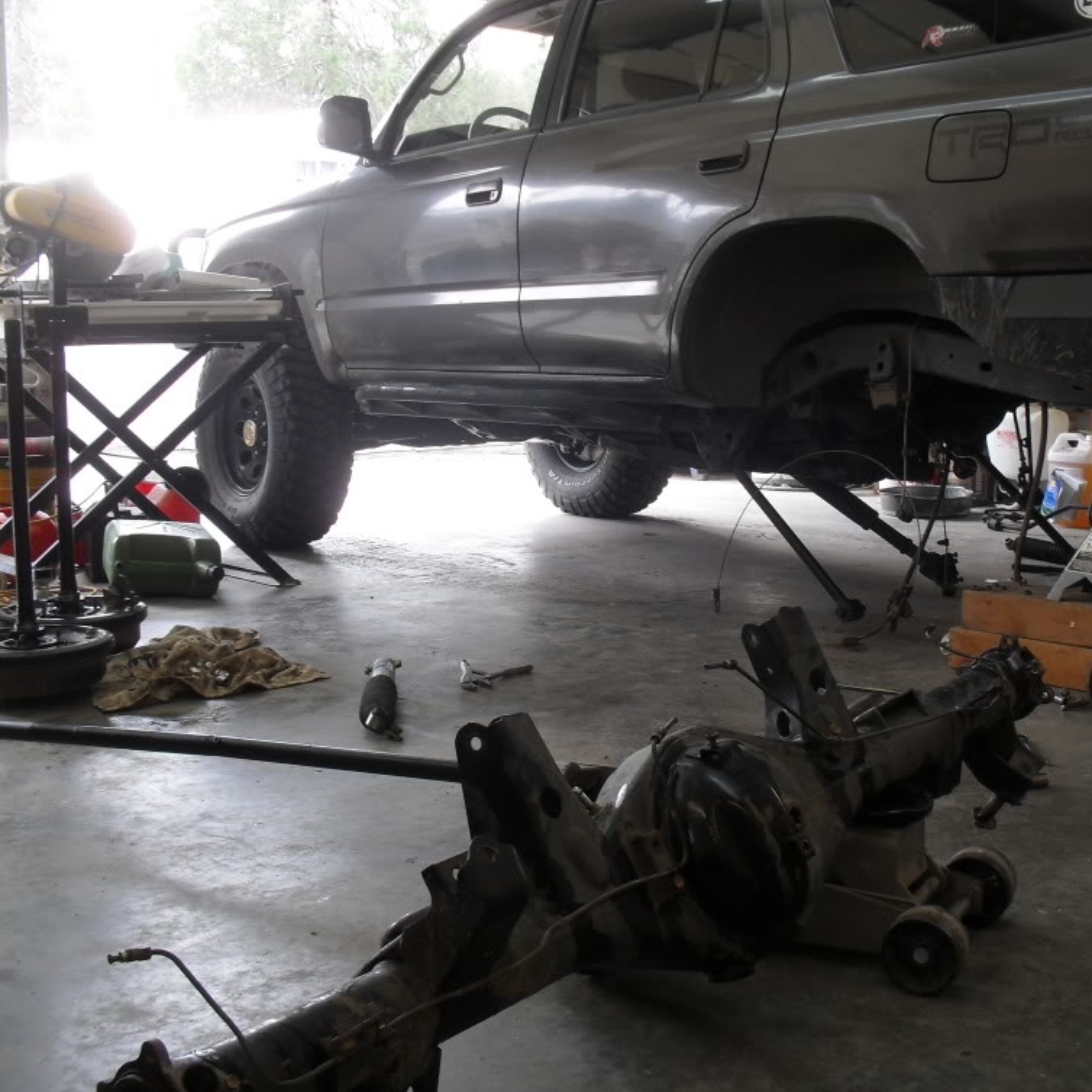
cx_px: 708
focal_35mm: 42
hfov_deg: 39.6
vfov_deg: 40.0
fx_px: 1499
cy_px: 543
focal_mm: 6.3
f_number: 3.2
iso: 100
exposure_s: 1/45
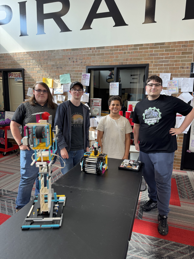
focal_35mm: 24
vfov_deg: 71.6
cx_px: 97
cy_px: 130
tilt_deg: -10.3
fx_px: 179
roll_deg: -1.2
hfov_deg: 56.8
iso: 160
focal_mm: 6.76
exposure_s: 1/120
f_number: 1.78
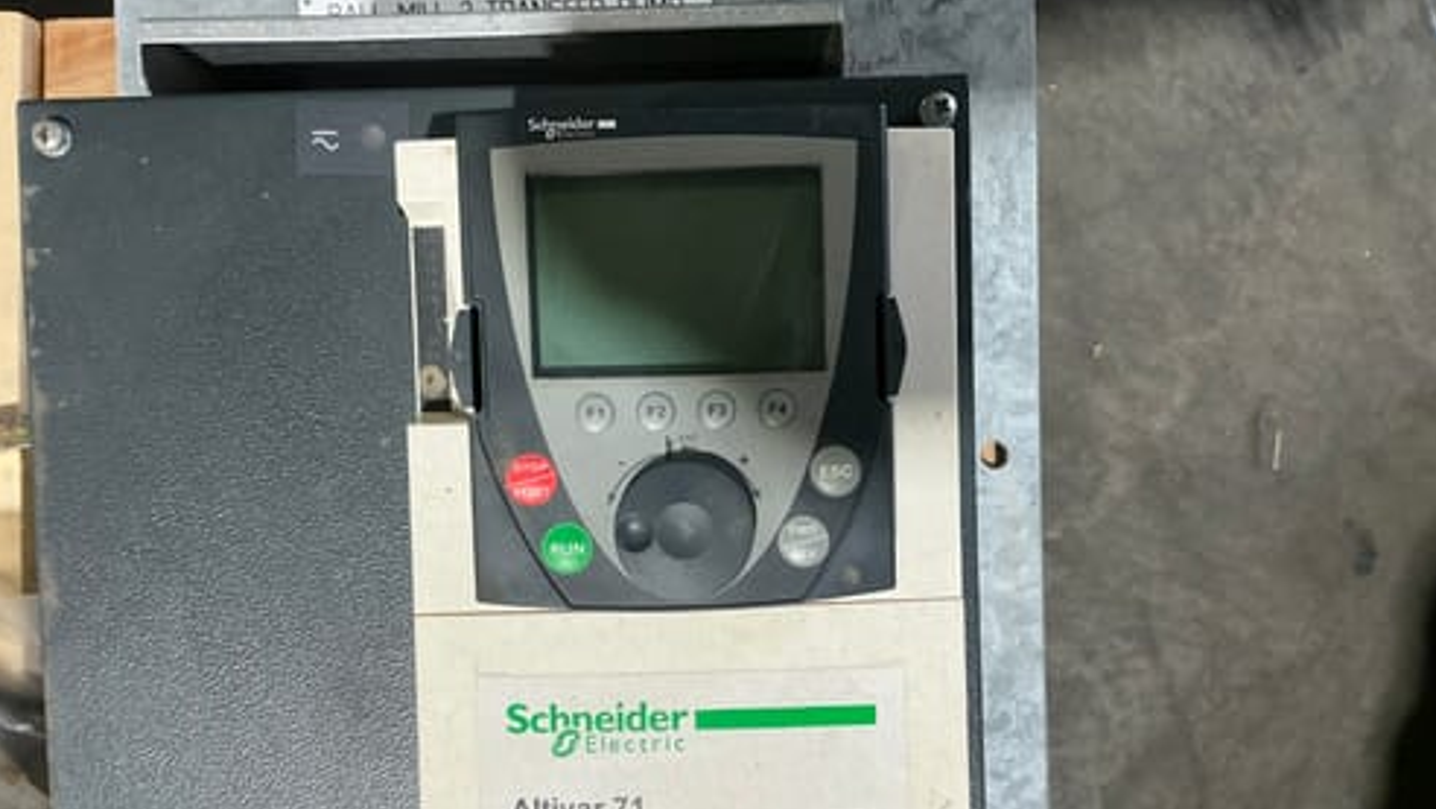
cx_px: 718
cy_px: 492
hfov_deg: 62.6
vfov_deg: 37.6
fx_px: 1181
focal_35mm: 31
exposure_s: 1/50
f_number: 1.8
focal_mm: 3
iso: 64
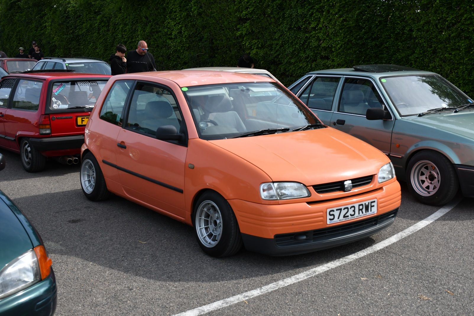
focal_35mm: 48
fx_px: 632
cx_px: 237
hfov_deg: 41.1
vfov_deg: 28.1
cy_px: 158
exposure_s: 1/1600
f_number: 6.3
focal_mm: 32
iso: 400
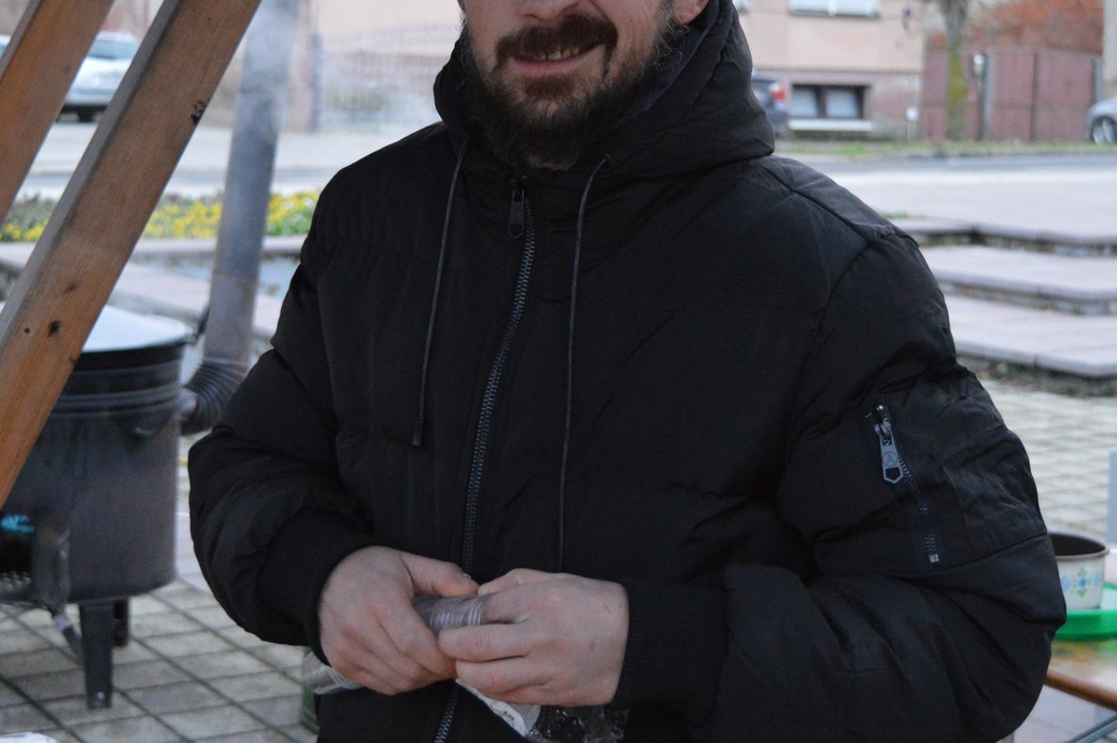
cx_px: 647
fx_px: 2256
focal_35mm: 73
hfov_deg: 27.8
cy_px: 251
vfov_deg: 18.6
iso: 3200
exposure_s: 1/320
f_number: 4.2
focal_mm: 31
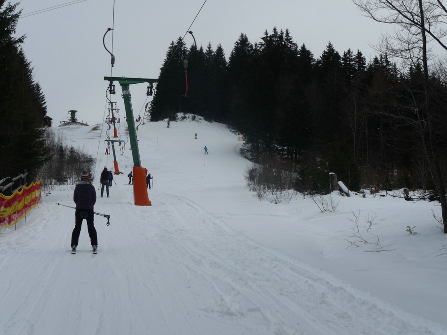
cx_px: 224
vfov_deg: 29.1
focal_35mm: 50
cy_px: 168
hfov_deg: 38.2
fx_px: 645
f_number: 10
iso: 100
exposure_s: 1/250
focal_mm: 8.5
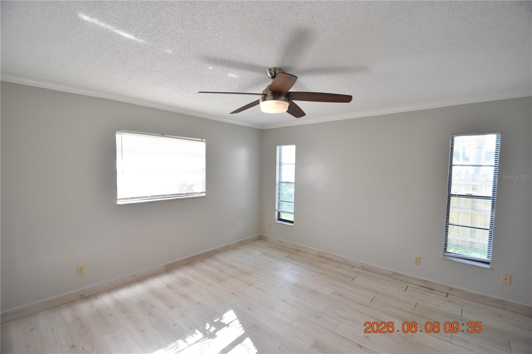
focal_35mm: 15
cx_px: 266
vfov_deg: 77.3
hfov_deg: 100.4
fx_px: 222
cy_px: 177
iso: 800
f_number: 3.5
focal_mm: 10
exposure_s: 1/125
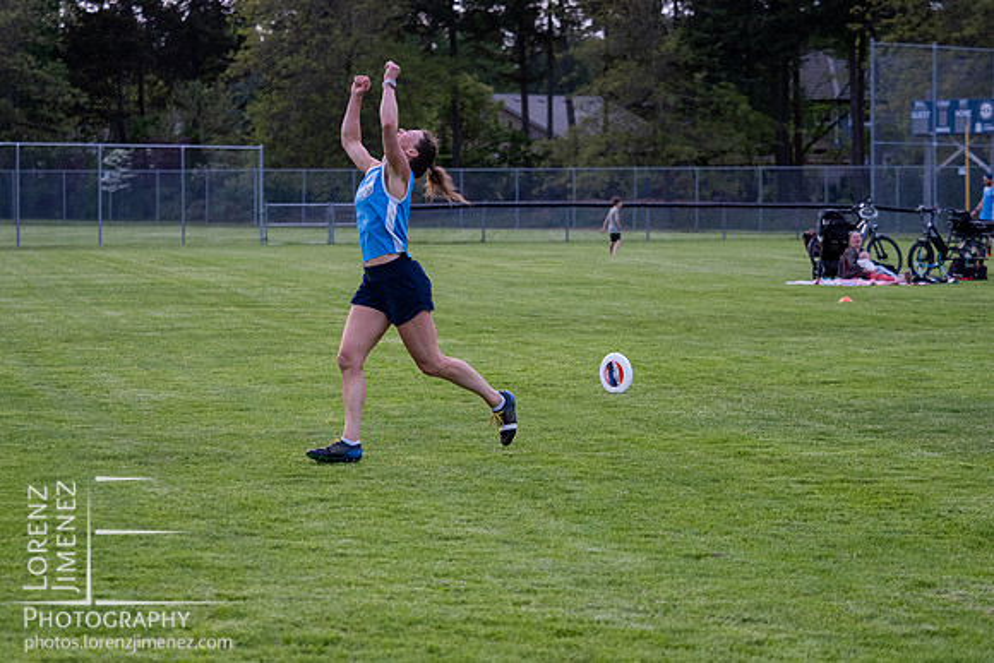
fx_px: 3520
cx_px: 496
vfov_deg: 10.8
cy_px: 365
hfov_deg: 16.1
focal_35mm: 127
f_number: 2.8
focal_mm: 60
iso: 640
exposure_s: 1/800
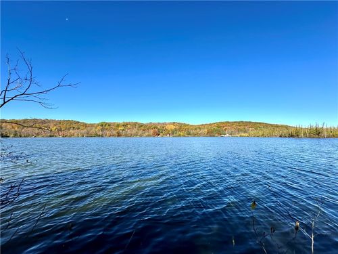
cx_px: 169
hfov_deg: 102.1
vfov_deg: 85.7
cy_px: 127
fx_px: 137
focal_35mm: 14
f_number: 2.2
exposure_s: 1/1825
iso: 40
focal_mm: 2.22
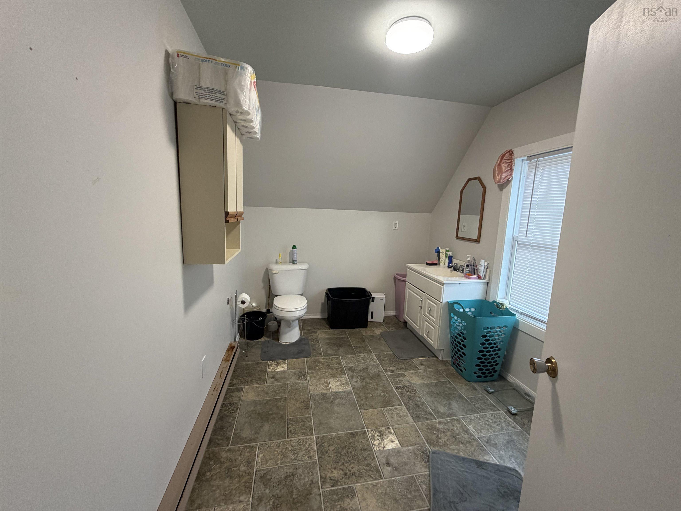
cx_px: 340
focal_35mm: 14
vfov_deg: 85.7
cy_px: 256
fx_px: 275
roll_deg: -1.8
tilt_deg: -9.2
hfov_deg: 102.1
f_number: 2.2
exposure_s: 1/60
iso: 200
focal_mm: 2.22
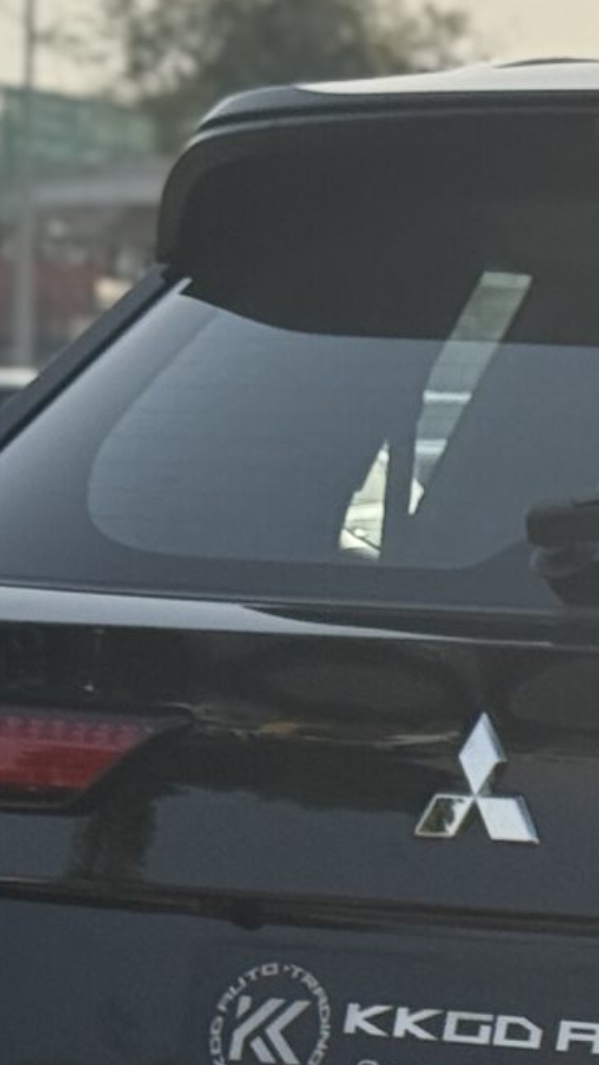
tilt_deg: -5.2
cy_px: 1028
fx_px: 5760
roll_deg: -2.0
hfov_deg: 5.7
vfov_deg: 10.5
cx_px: 1385
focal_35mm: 204
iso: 80
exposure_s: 1/6024
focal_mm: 6.76
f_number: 1.78
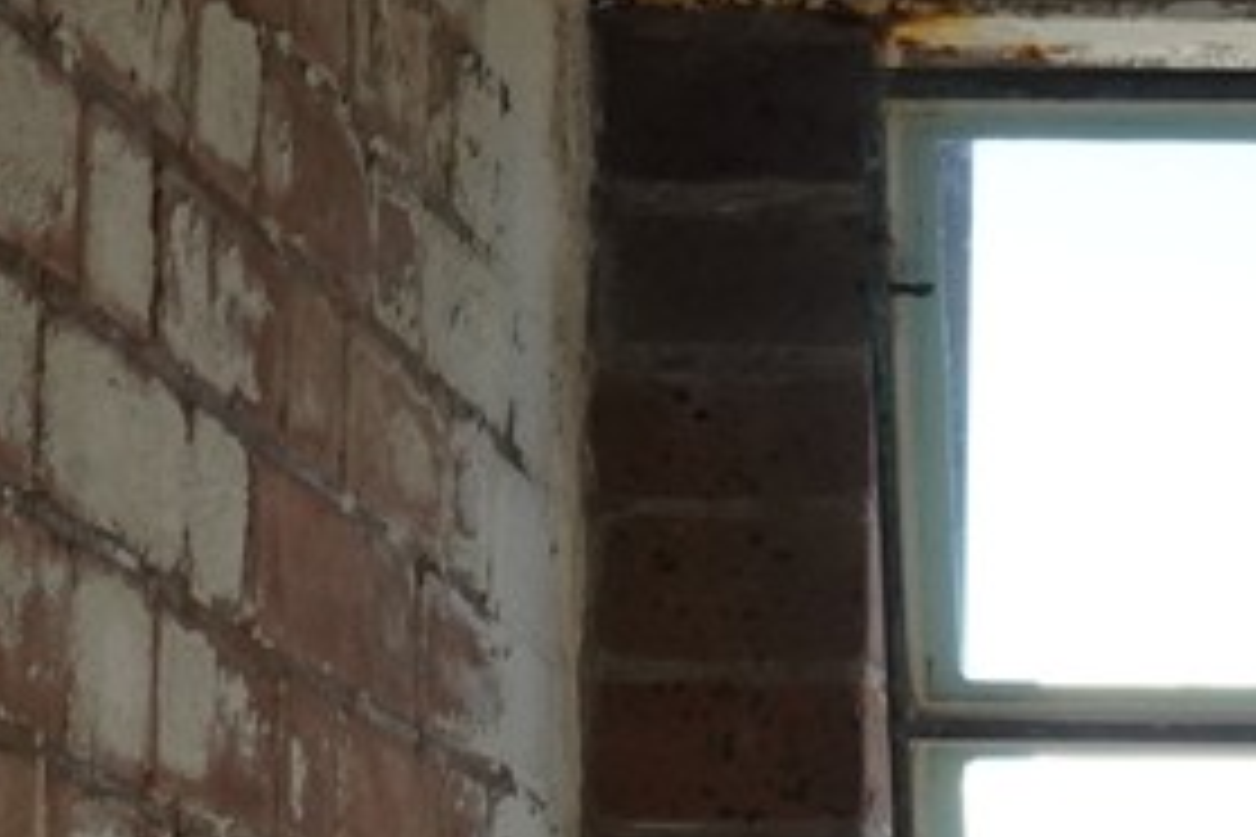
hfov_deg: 10.0
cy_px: 1359
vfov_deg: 6.7
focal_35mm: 201
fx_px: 7012
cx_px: 1679
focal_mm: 28
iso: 800
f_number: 22
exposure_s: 1/80
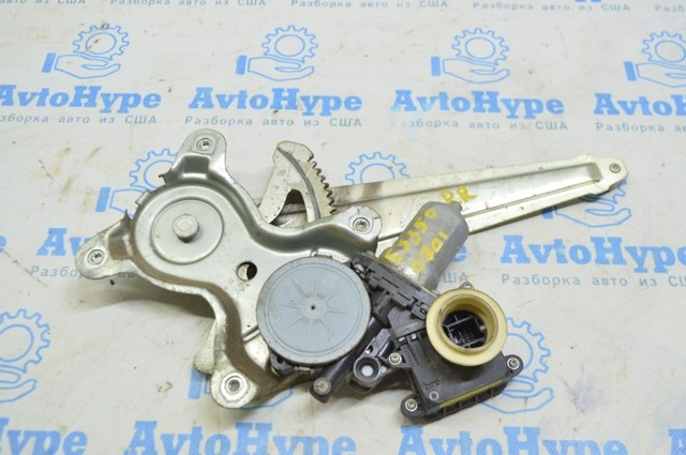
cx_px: 343
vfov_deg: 36.8
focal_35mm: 36
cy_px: 228
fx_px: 685
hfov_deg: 53.2
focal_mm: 24
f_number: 5.6
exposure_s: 1/20
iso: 400
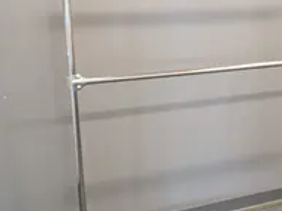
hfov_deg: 37.8
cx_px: 187
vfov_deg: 29.1
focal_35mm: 50
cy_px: 107
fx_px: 407
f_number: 1.68
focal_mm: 6.9
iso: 29
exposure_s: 1/39.8
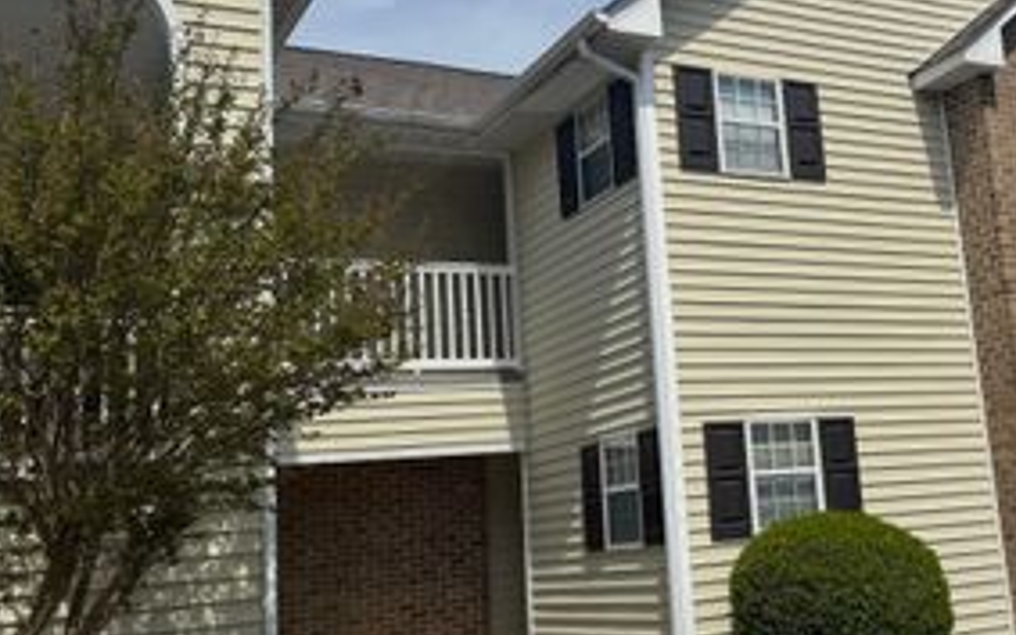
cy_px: 264
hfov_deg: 43.1
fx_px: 1246
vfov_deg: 28.6
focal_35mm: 45
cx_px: 747
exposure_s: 1/7937
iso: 80
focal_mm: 6.76
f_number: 1.78
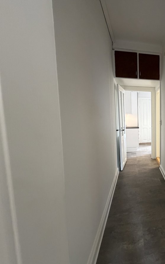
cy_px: 133
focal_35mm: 20
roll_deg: -0.3
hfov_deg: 48.2
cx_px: 168
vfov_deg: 85.1
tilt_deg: -7.0
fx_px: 144
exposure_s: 1/77
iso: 320
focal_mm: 2.22
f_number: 2.2
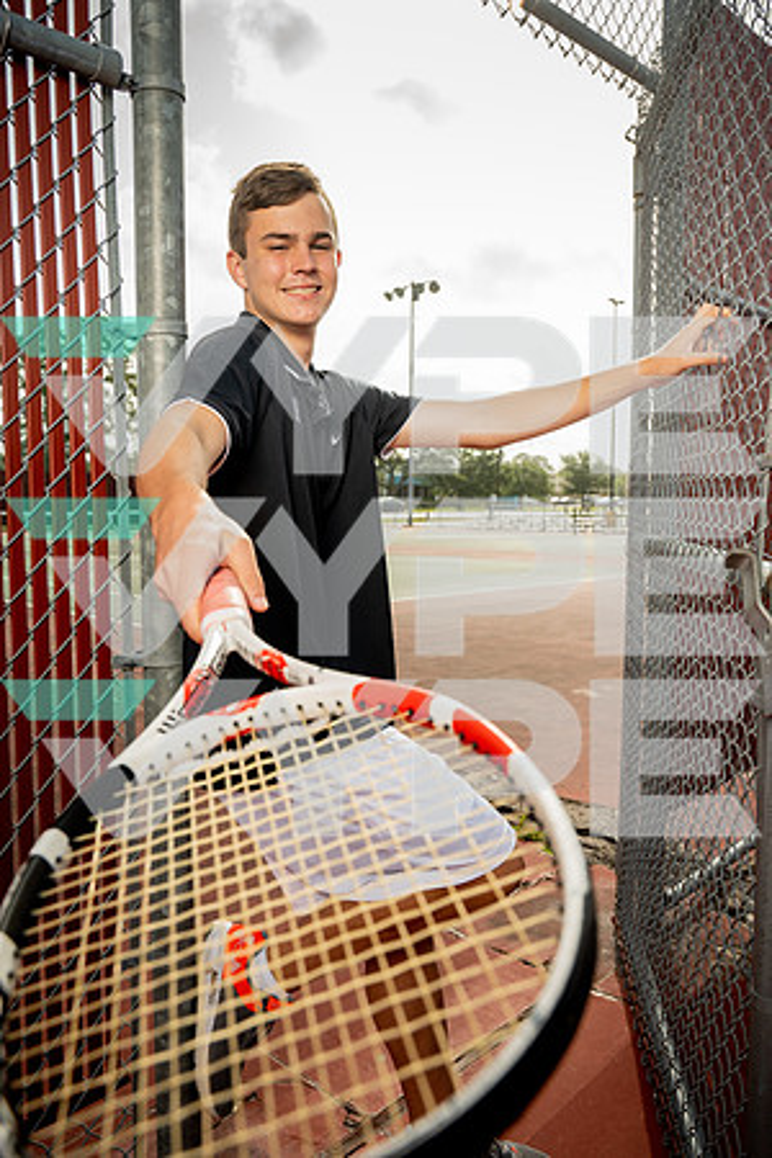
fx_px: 933
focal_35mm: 29
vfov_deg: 63.7
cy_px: 579
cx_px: 386
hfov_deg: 45.0
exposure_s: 1/250
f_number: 6.3
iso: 50
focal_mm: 29
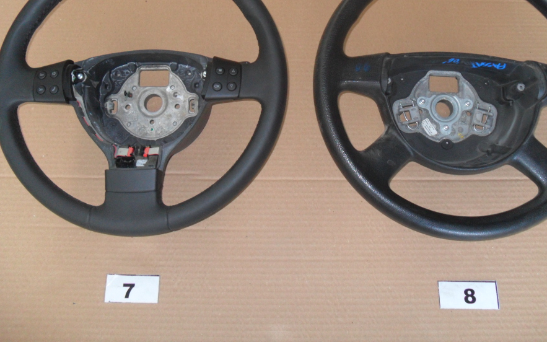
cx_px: 294
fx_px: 641
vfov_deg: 29.6
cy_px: 105
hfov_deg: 46.2
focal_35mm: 43
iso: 200
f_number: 3
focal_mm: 6.3
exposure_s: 1/45
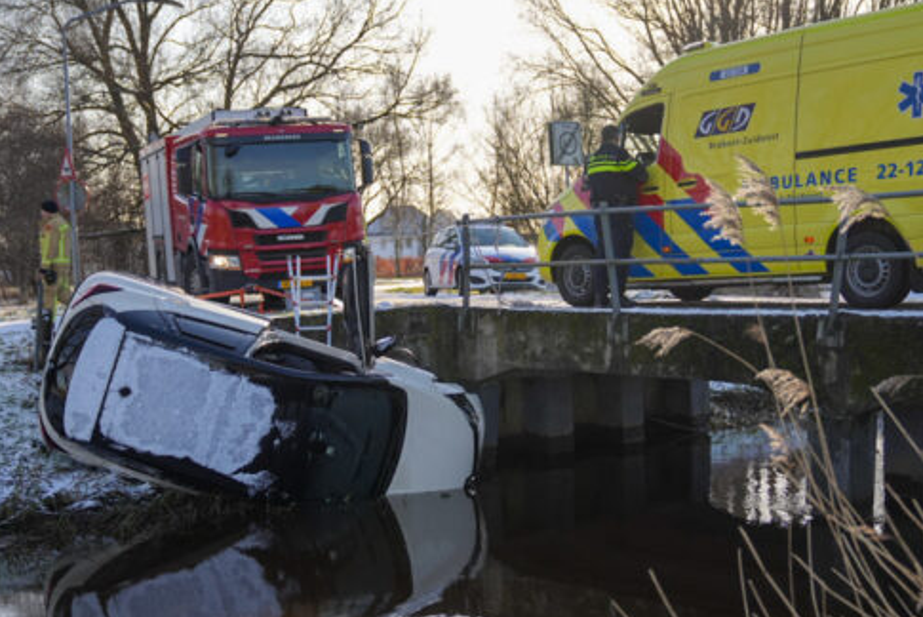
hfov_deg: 38.2
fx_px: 1334
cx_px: 480
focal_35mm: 52
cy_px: 350
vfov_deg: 26.0
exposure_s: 1/4000
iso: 400
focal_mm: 36
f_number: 2.8
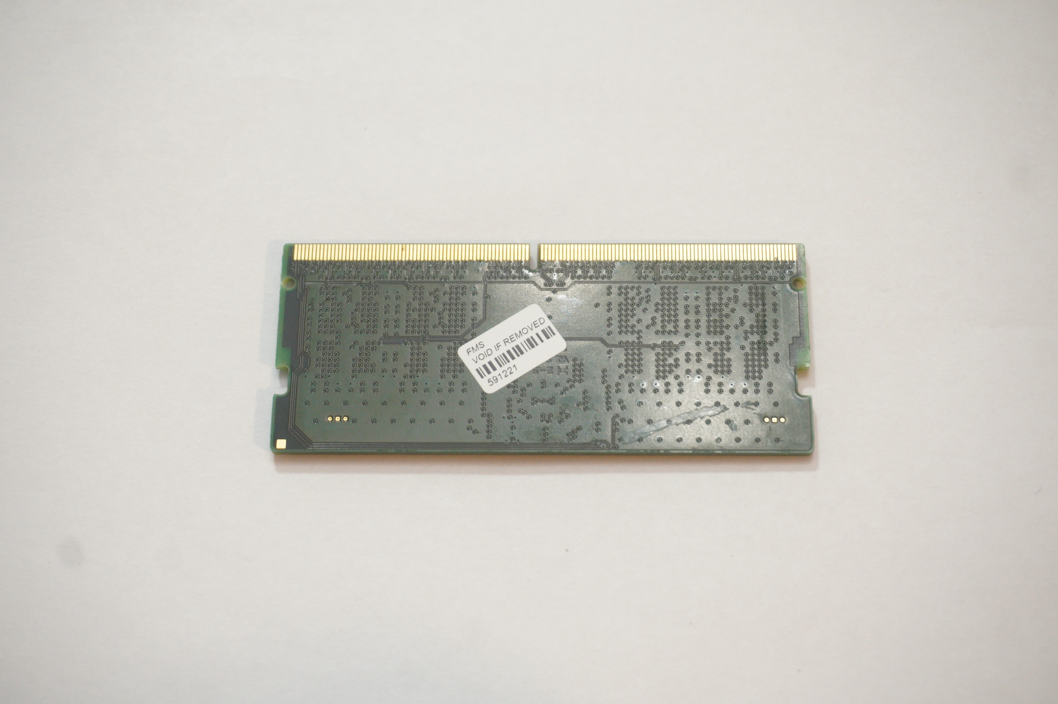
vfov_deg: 22.0
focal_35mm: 62
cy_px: 352
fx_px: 1806
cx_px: 529
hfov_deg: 32.7
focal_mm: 41
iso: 1600
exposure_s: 1/30
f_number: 5.6
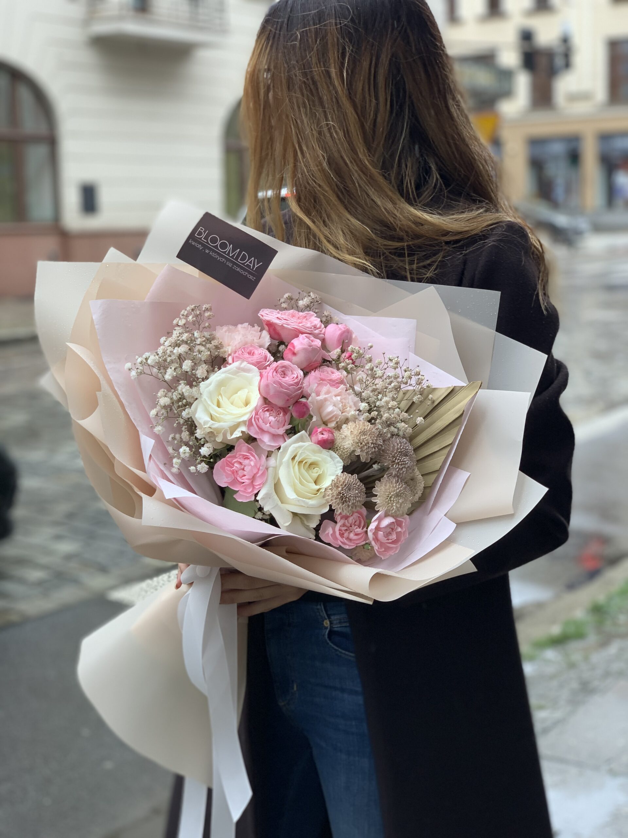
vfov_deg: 36.8
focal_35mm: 52
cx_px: 314
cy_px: 419
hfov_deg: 28.0
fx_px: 1258
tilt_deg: -8.3
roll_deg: +0.9
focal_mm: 6
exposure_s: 1/122
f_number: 2.4
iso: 20
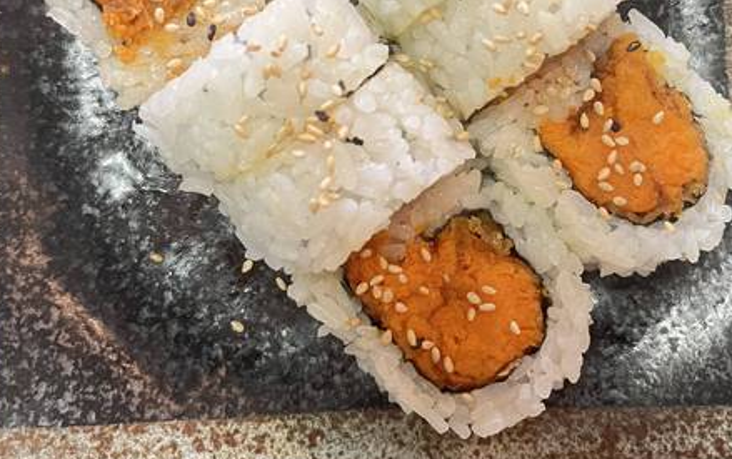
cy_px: 76
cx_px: 367
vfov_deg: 27.3
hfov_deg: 43.5
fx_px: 918
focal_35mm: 46
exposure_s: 1/40
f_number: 1.6
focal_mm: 5.1
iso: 400
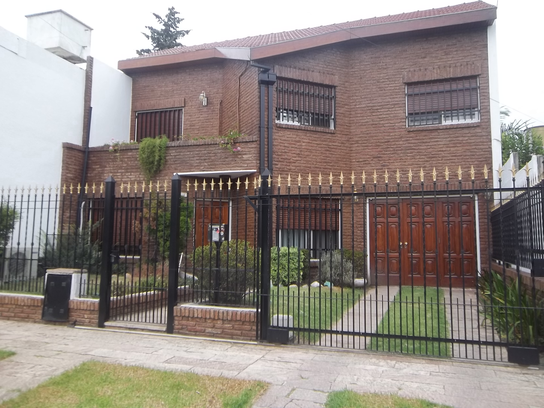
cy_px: 204
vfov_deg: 49.7
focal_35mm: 28
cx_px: 272
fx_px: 440
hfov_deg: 63.4
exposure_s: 1/160
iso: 64
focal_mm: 5.05
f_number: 3.5
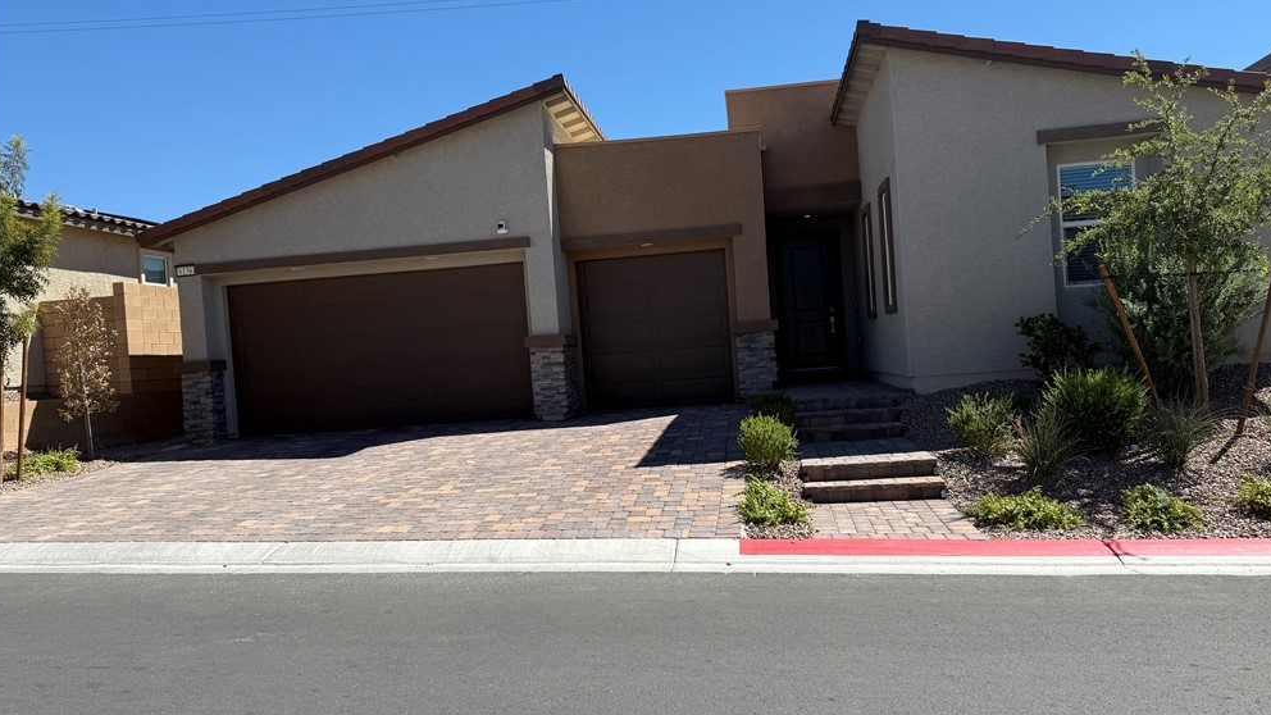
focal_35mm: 27
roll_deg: +4.0
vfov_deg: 42.9
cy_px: 368
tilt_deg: -0.6
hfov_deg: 69.9
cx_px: 643
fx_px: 910
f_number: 1.78
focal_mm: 6.76
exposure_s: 1/4167
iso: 80
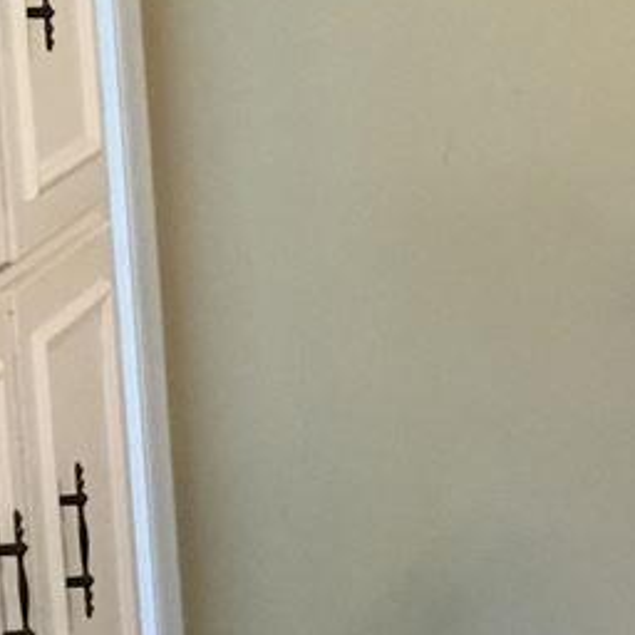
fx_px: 2657
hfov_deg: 11.7
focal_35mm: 128
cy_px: 87
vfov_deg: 13.5
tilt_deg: -8.9
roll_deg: +0.0
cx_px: 1404
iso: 200
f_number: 2.2
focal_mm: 4.15
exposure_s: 1/30
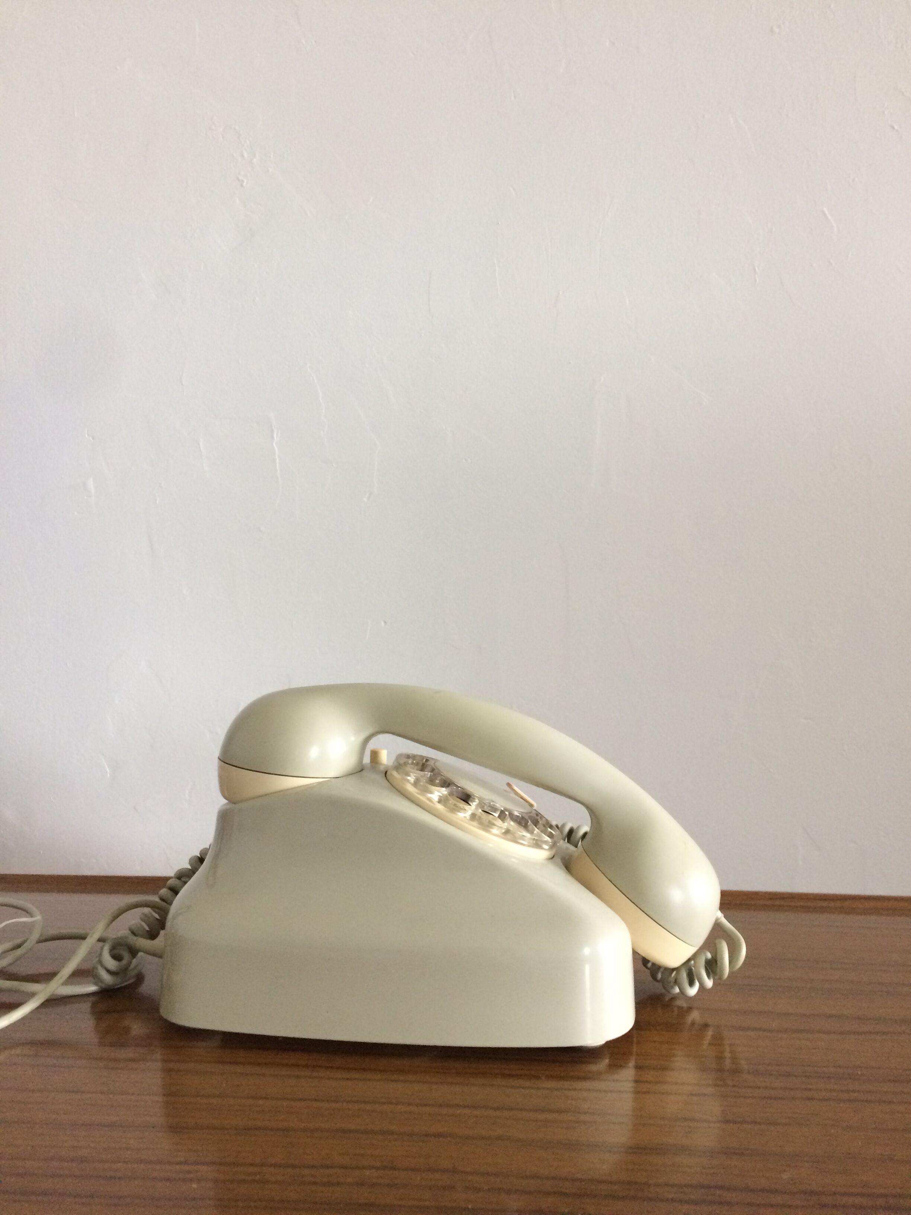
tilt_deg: -0.8
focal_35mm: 29
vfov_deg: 61.7
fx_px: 1018
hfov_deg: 48.2
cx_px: 456
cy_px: 608
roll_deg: +0.2
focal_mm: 4.15
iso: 250
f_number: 2.2
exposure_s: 1/33
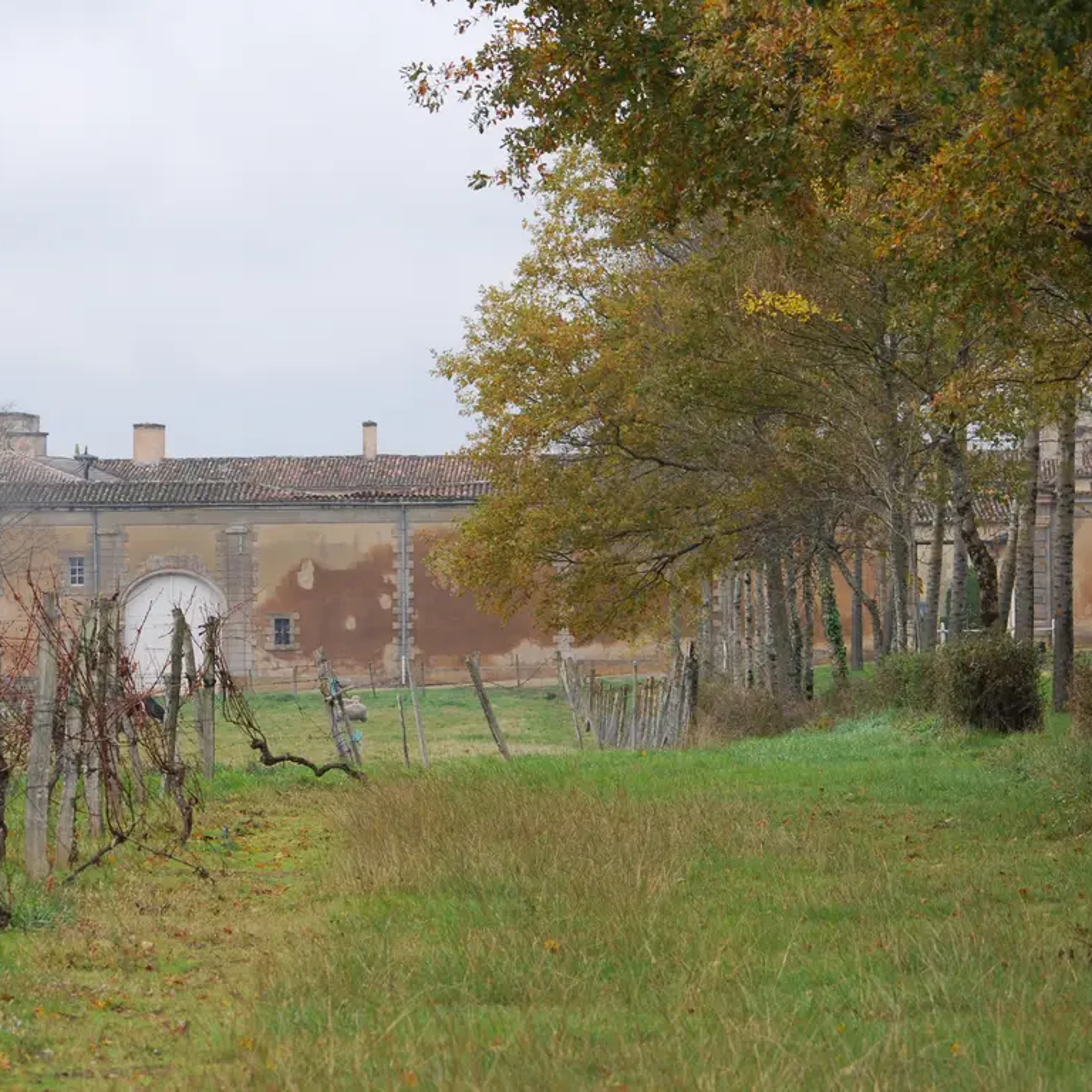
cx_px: 243
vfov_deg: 10.5
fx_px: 5925
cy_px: 496
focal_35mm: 166
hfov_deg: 10.5
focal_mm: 78
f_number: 4.5
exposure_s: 1/320
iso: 200
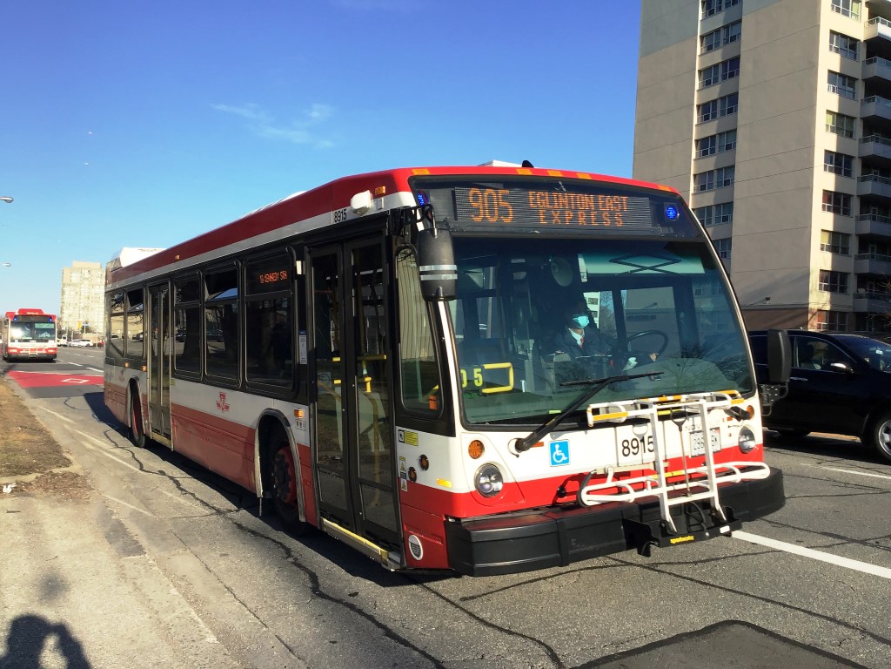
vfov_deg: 45.4
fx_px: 798
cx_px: 446
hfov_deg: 58.4
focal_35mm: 31
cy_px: 334
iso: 25
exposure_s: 1/1199
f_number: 2.4
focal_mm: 3.3
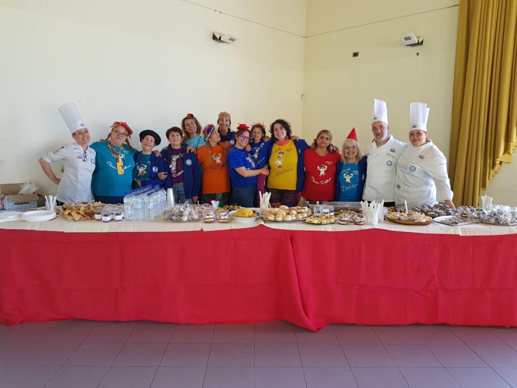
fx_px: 388
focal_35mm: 26
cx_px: 258
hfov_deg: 67.3
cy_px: 194
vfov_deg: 53.1
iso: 64
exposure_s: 1/50
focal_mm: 4.3
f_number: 1.7
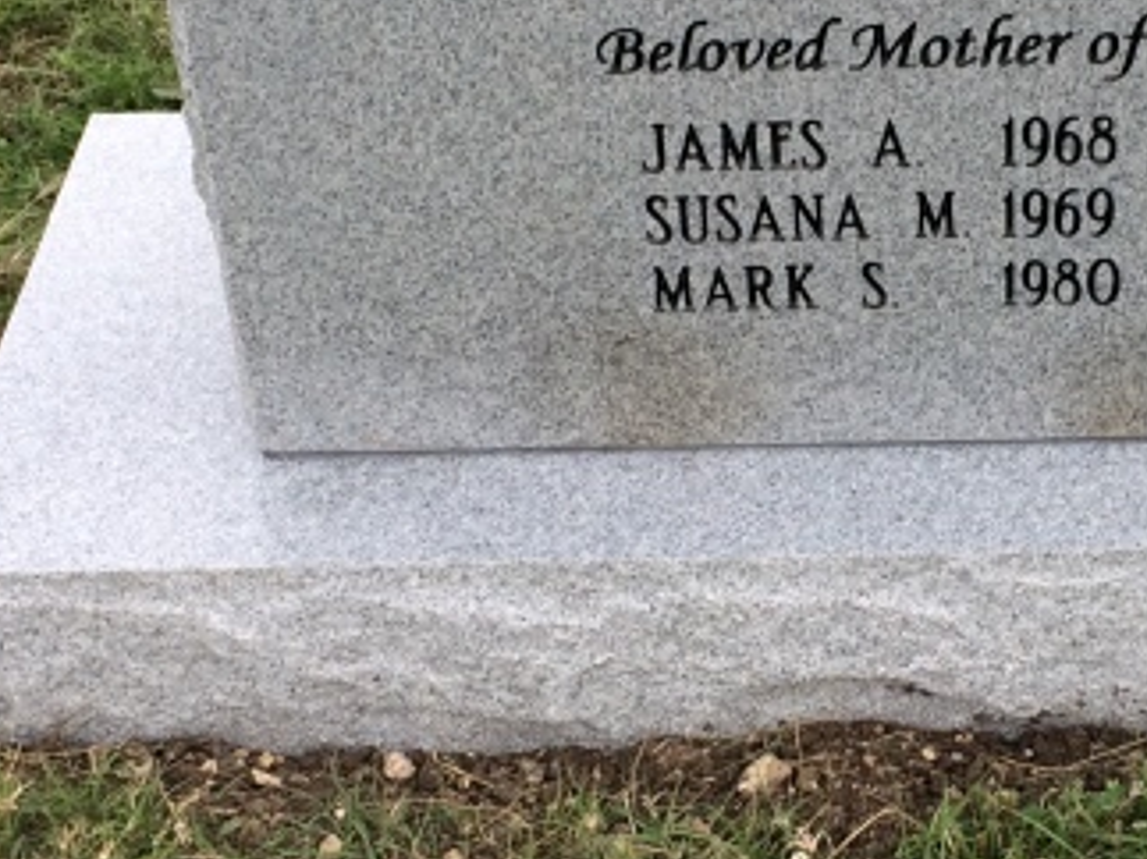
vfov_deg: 16.0
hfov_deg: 21.1
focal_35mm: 92
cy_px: 387
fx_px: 3047
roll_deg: +1.3
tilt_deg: -38.4
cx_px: 913
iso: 32
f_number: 2.2
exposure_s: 1/170
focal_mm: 4.15
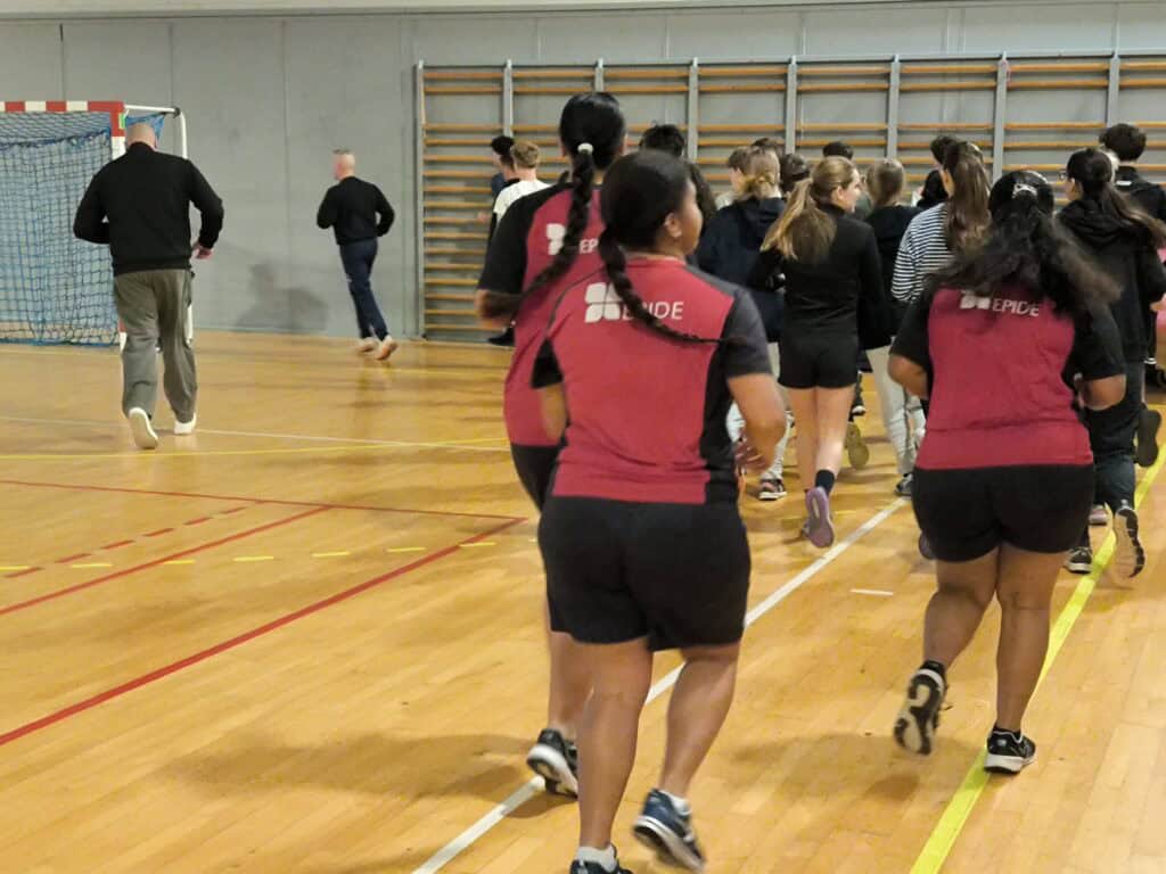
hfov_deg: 33.2
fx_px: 1954
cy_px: 437
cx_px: 583
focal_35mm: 58
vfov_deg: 25.2
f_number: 1.9
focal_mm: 7.1
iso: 1600
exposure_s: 1/100
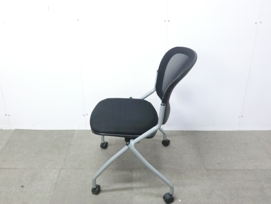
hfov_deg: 49.0
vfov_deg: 37.7
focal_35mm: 38
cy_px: 102
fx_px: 297
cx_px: 136
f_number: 3.9
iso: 800
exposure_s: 1/25
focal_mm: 6.9
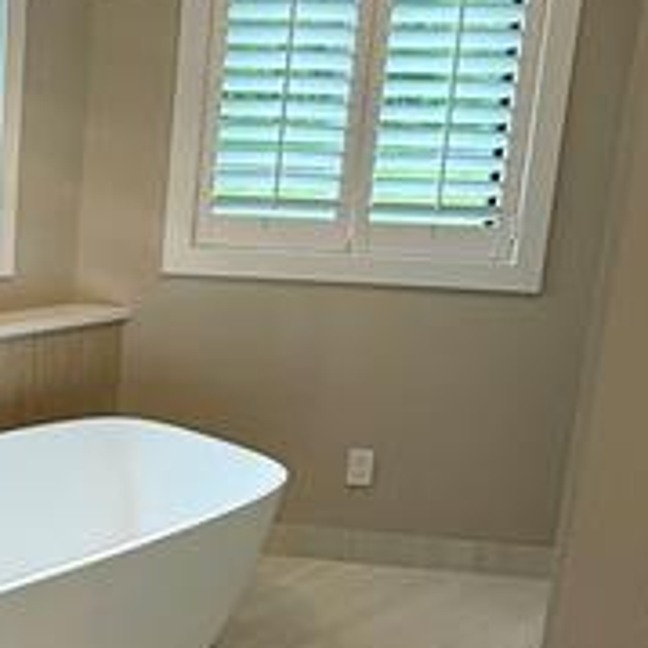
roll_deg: -1.9
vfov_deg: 32.2
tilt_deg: -10.8
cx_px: -91
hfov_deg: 28.7
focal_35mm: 53
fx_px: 1122
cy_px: 326
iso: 100
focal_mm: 2.22
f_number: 2.2
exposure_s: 1/120
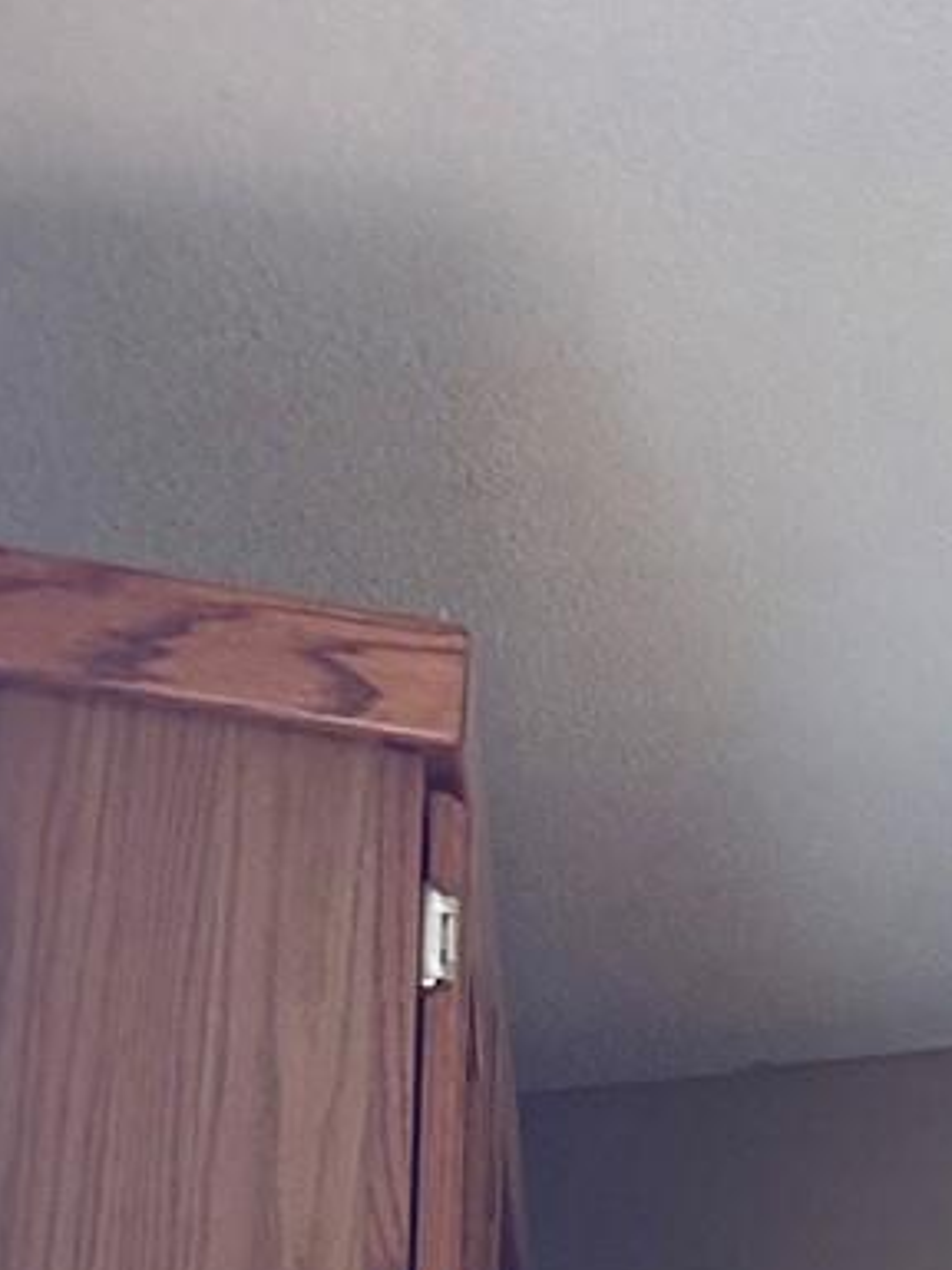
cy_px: 2272
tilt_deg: +0.3
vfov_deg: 13.8
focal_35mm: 128
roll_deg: -0.9
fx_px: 4694
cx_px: 3107
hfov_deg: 8.8
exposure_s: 1/120
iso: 200
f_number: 1.78
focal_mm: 6.76
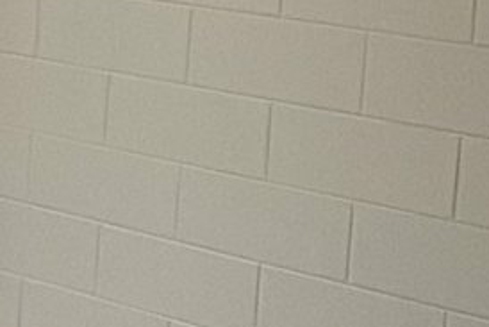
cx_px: -314
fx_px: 1386
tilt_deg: -4.0
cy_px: -132
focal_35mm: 102
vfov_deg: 12.9
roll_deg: -1.4
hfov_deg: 17.3
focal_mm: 2.22
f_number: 2.2
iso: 200
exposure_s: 1/100
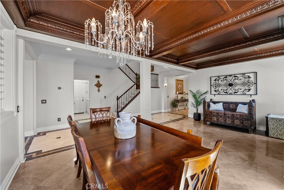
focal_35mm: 14
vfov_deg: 81.2
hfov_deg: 104.2
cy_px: 95
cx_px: 142
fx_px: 110
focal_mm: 14
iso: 100
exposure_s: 1/1.67
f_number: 9
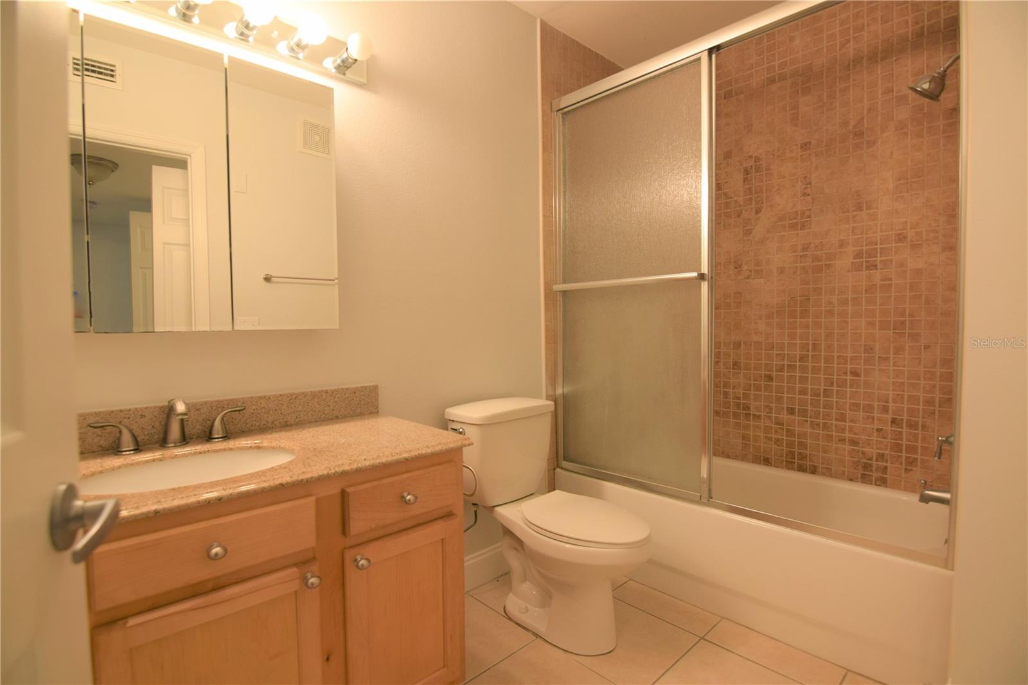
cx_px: 514
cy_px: 342
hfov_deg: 95.0
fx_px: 471
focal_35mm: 16
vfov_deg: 72.0
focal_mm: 11
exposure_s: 1/80
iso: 400
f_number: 4.5
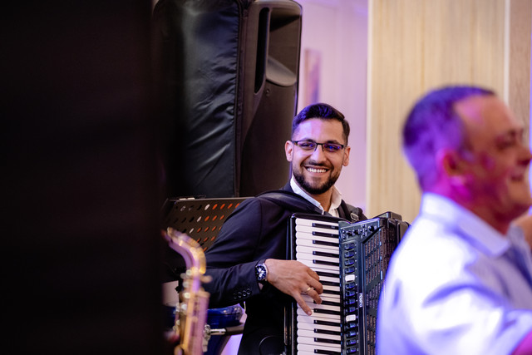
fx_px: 1892
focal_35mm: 128
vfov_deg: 10.7
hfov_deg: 16.0
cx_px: 266
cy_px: 178
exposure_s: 1/250
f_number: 1.8
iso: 1600
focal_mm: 85
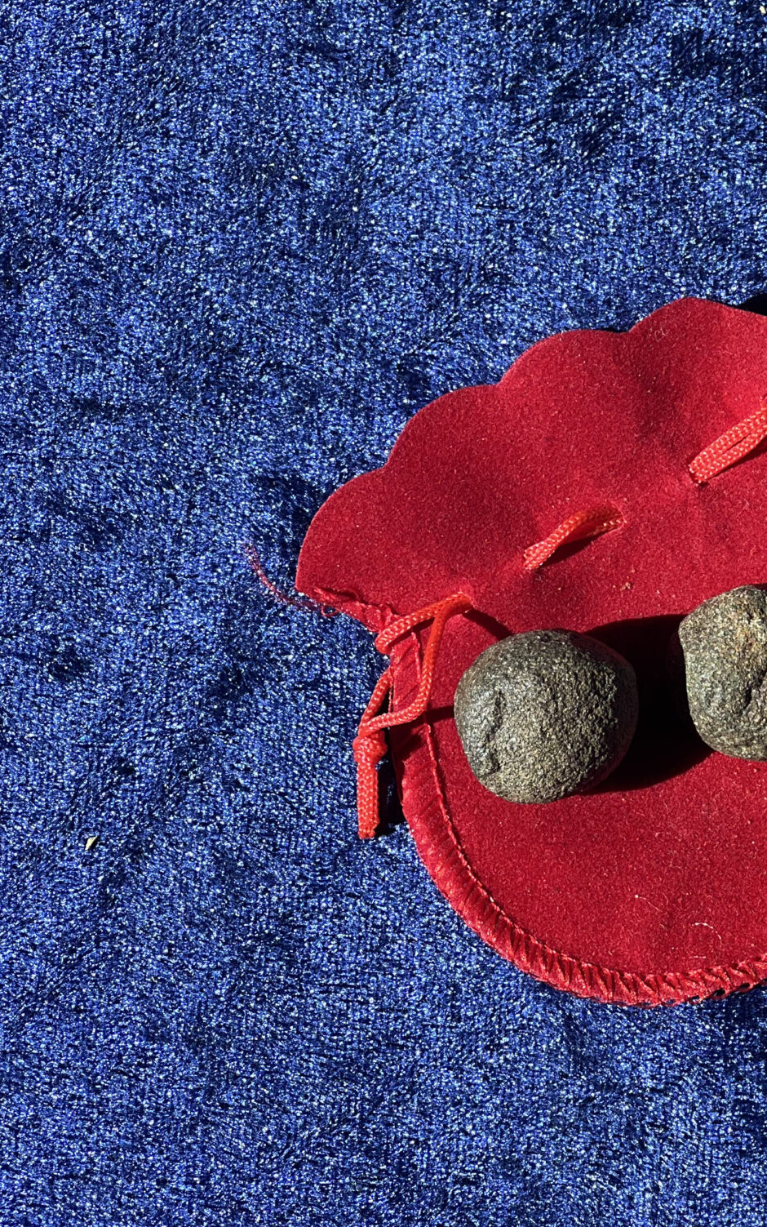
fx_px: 4647
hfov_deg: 9.4
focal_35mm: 139
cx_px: 680
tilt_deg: -80.9
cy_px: 591
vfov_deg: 15.0
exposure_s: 1/121
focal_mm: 9
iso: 25
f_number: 2.8
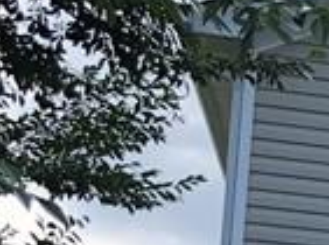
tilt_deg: +9.3
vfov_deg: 6.9
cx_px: 931
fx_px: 1934
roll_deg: -3.0
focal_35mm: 204
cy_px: 567
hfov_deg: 8.4
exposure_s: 1/979
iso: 20
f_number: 1.8
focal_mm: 3.99
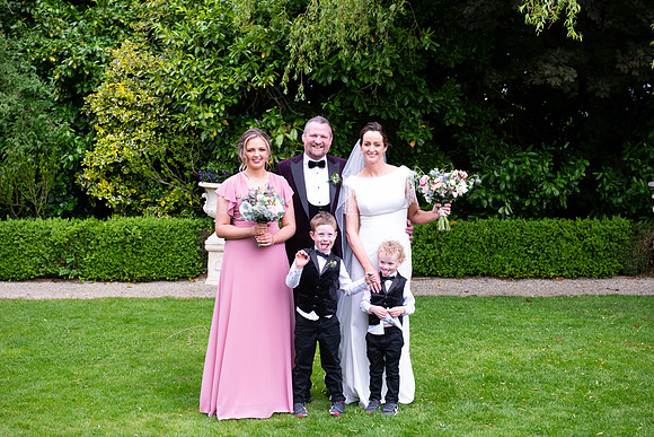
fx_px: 1094
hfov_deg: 33.3
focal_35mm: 60
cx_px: 327
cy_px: 218
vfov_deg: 22.6
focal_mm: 60
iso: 200
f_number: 5
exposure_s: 1/200
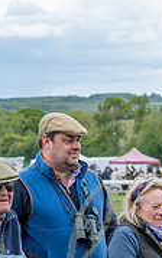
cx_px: 195
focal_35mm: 204
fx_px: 1440
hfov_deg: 6.4
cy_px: 284
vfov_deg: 10.2
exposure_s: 1/500
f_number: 5
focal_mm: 53
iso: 200
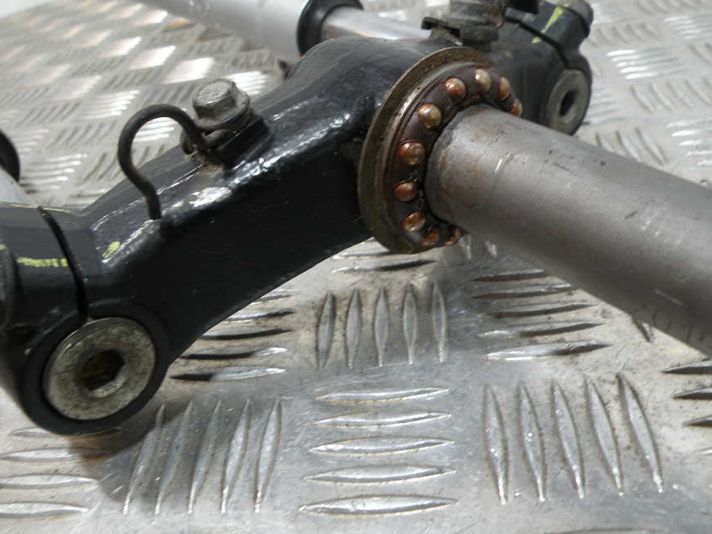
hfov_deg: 56.8
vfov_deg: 44.0
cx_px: 360
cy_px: 222
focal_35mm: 32
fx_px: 658
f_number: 2.8
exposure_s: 1/59.7
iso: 76
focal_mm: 4.7
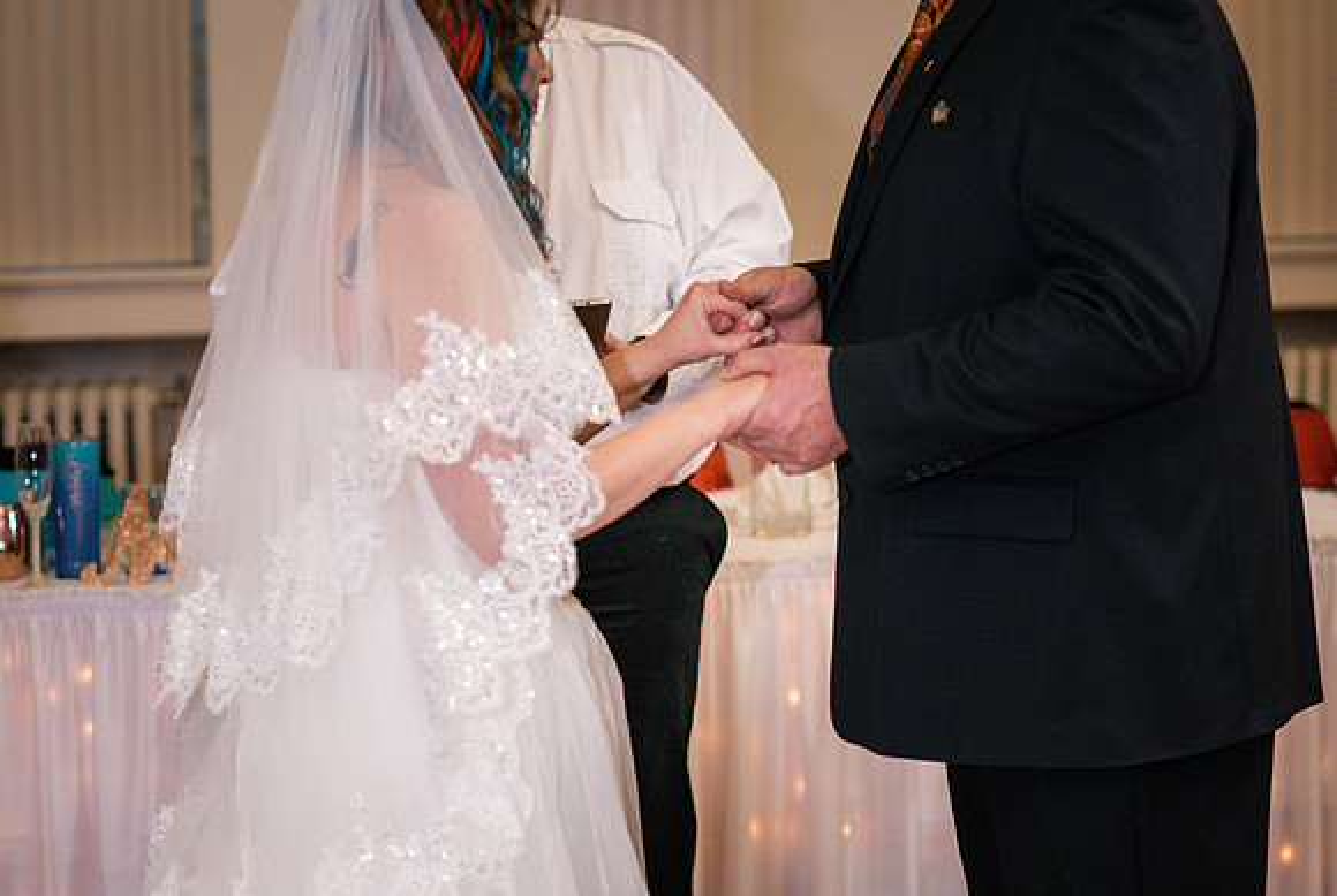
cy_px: 589
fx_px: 4171
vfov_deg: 12.3
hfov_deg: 18.2
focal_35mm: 112
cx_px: 739
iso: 800
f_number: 3.2
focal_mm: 85
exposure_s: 1/200
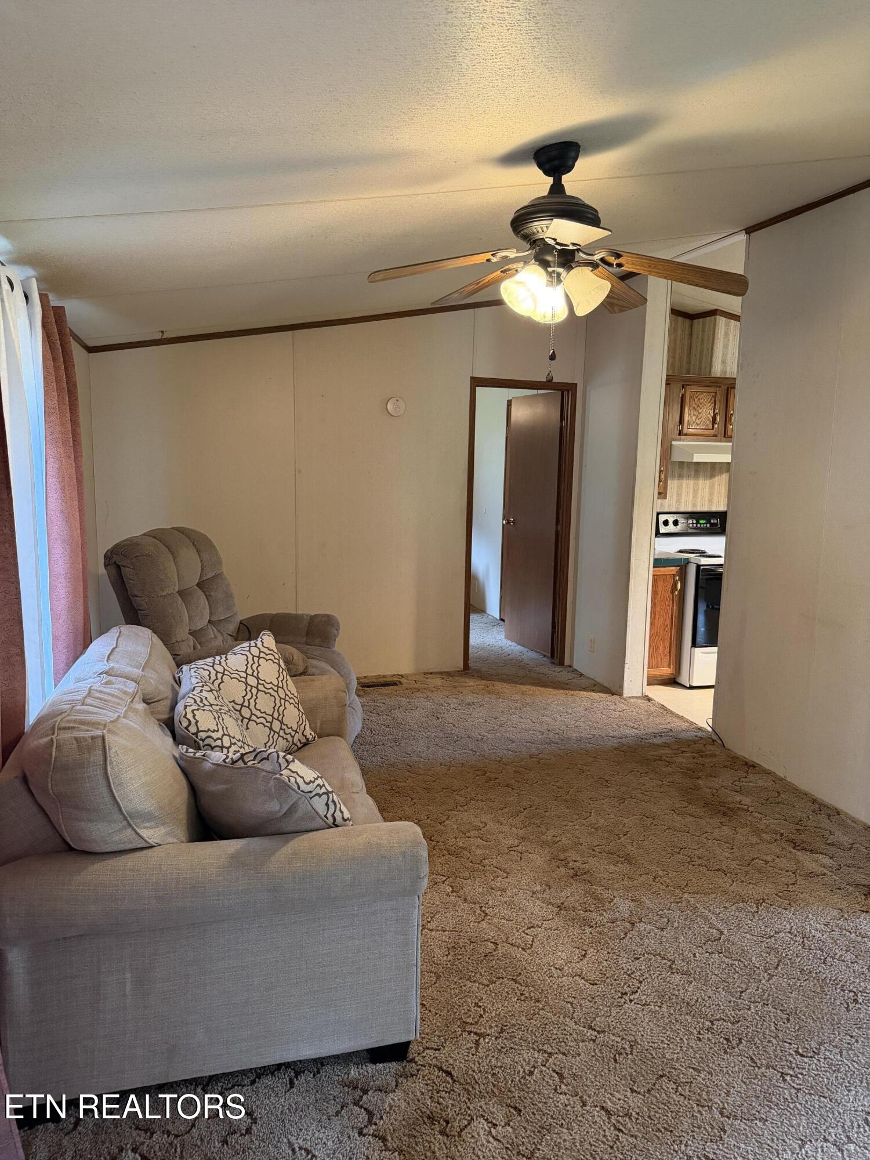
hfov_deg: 56.8
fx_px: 804
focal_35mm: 24
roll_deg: -0.9
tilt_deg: -8.3
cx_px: 435
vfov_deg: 71.6
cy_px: 580
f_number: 1.78
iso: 640
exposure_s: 1/60
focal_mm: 6.76
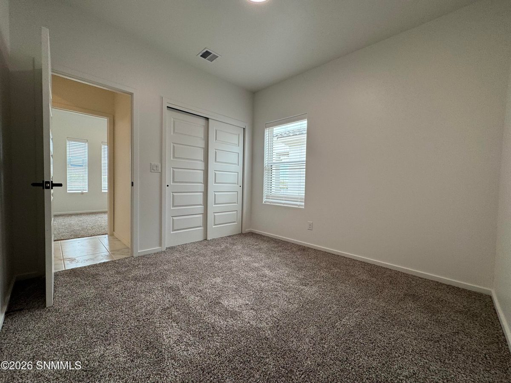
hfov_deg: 102.1
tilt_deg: -1.0
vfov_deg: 85.7
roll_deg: -0.5
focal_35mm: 14
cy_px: 192
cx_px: 256
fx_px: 207
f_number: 2.2
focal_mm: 2.22
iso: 100
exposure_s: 1/120
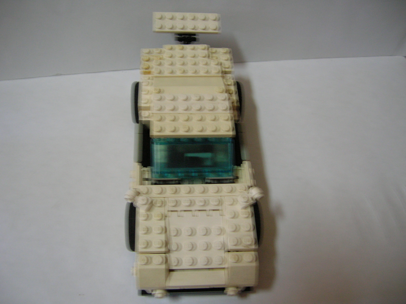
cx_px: 203
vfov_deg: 41.7
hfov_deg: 54.0
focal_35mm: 34
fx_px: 398
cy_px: 152
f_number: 2.9
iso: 100
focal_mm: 5.7
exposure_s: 1/6.1
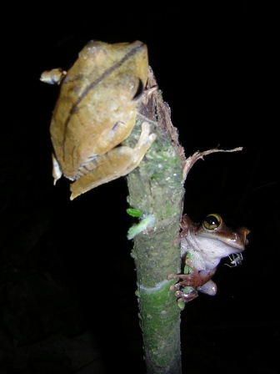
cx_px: 140
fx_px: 388
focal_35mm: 36
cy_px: 187
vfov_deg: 51.4
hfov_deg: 39.7
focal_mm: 4.7
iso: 50
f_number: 5.2
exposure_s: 1/60.1
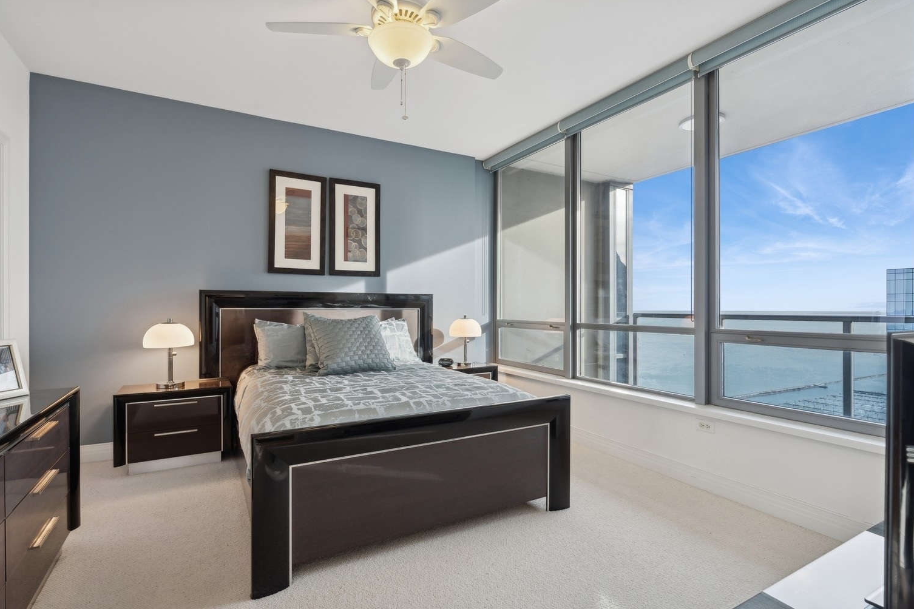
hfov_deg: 93.3
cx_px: 444
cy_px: 316
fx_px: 432
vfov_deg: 70.4
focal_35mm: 17
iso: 320
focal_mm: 16
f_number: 8
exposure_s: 1/125
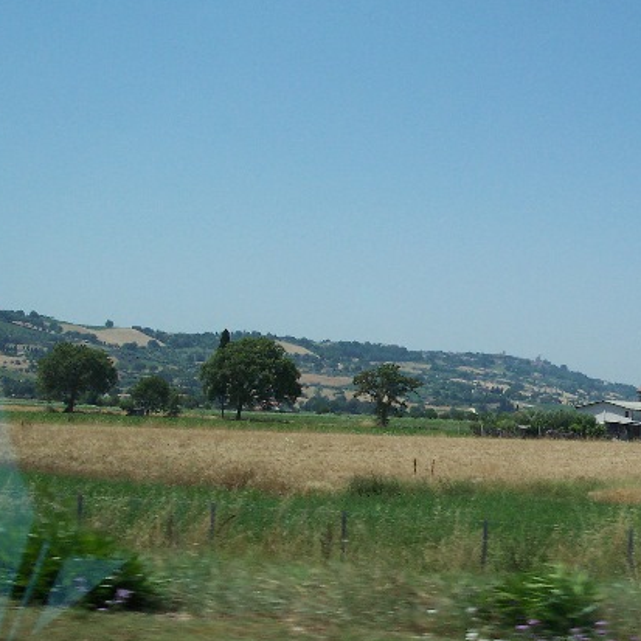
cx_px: 525
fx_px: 1362
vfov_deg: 26.5
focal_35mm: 65
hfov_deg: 26.0
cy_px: 355
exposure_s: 1/1000
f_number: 4.8
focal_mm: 8
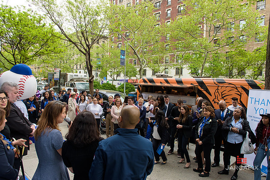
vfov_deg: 53.2
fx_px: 180
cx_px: 135
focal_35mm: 24
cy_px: 90
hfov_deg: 73.7
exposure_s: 1/250
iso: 200
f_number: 5
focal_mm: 24
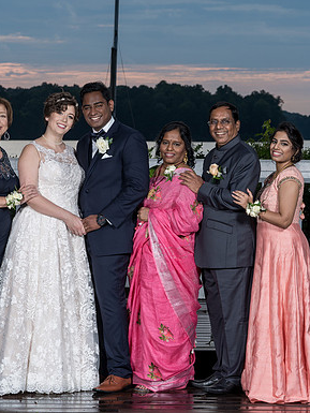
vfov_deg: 14.2
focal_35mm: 139
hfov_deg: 10.6
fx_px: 1659
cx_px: 70
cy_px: 201
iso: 100
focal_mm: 85
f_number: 8
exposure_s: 1/200
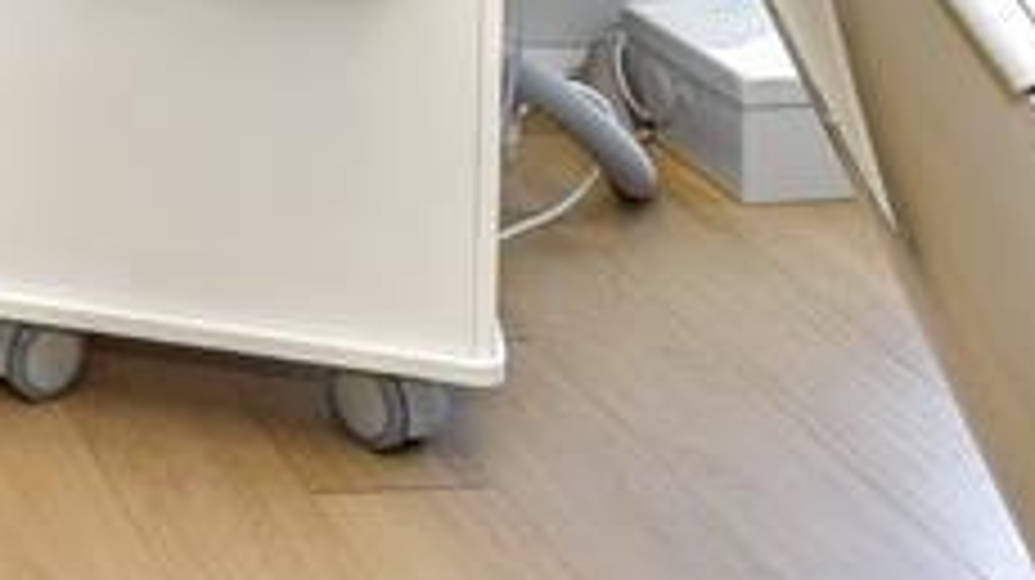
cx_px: -374
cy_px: -780
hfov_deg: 22.2
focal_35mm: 84
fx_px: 2304
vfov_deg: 11.9
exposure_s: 1/125
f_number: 5.6
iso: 450
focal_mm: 18
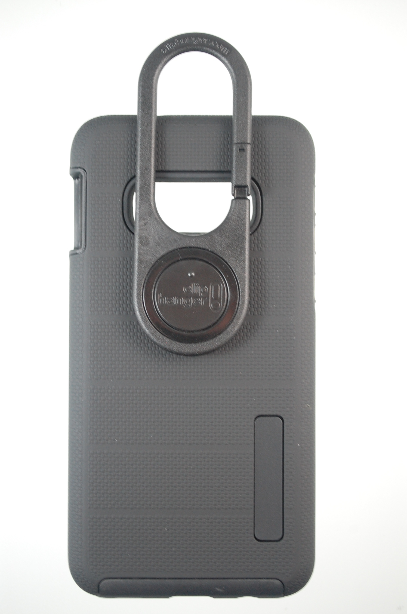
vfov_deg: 35.1
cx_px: 204
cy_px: 307
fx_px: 970
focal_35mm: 57
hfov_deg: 23.7
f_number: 5.3
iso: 800
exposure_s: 1/25
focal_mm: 38
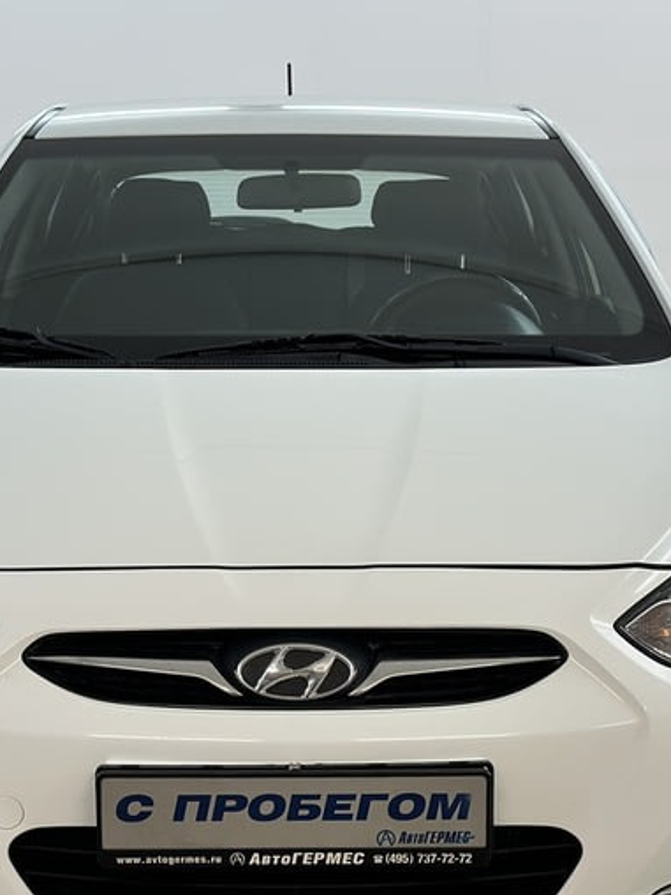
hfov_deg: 17.4
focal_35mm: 85
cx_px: 298
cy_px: 536
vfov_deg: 23.0
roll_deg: -0.4
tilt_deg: -8.3
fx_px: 2197
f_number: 1.78
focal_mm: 6.86
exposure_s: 1/100
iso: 80
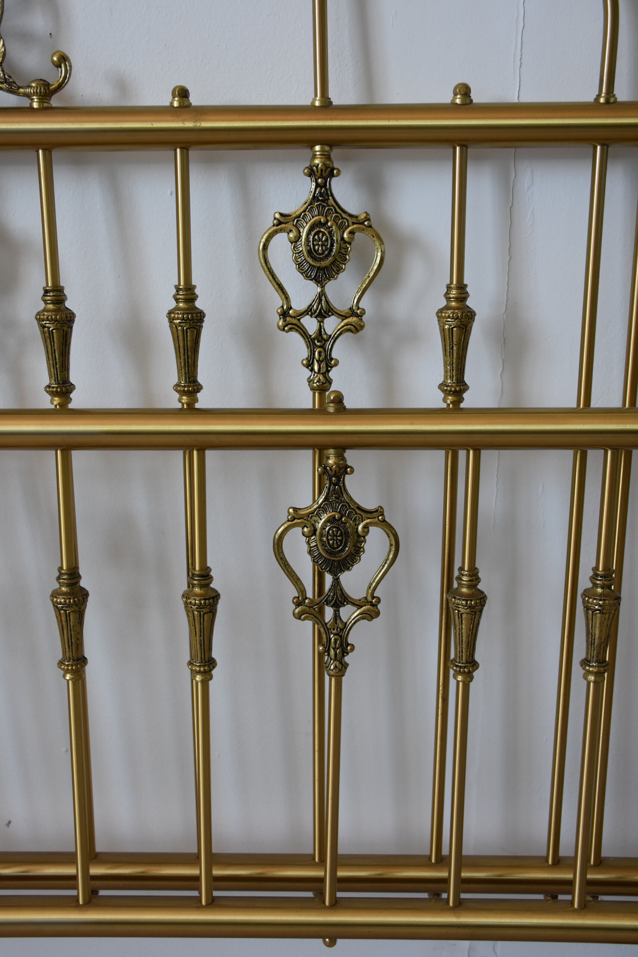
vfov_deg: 55.1
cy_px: 478
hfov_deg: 38.4
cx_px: 319
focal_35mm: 34
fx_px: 917
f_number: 5
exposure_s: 1/100
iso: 800
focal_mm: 23
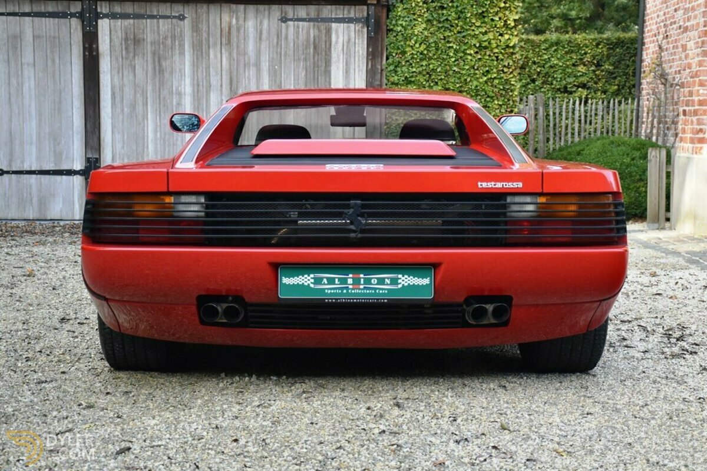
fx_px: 1031
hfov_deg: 37.9
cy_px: 236
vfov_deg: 25.8
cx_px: 354
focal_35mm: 52
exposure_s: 1/200
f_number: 4.2
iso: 800
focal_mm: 35
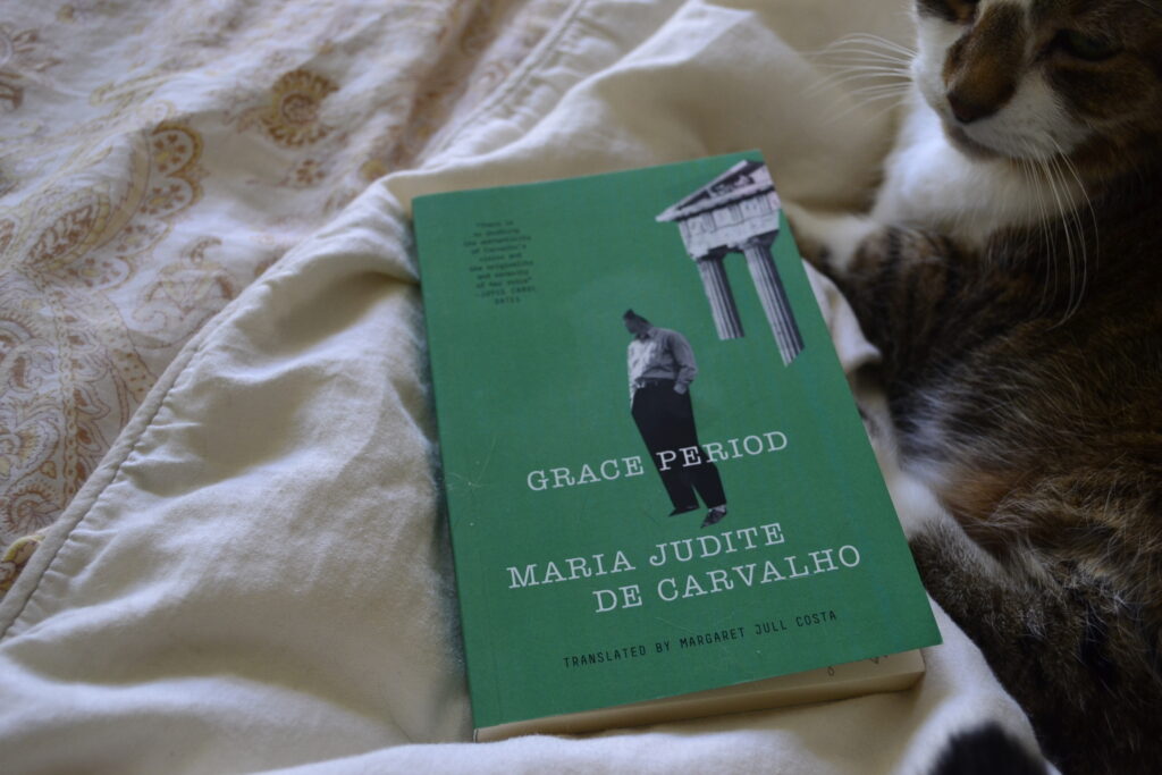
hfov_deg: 53.1
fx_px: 1162
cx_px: 581
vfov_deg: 36.9
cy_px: 388
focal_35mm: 36
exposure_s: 1/15
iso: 800
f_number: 5.6
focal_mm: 24
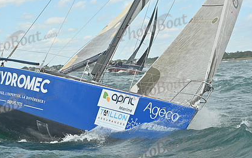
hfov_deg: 21.1
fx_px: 673
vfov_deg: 13.4
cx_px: 88
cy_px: 66
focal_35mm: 98
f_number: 8
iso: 320
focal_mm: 70
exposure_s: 1/1250
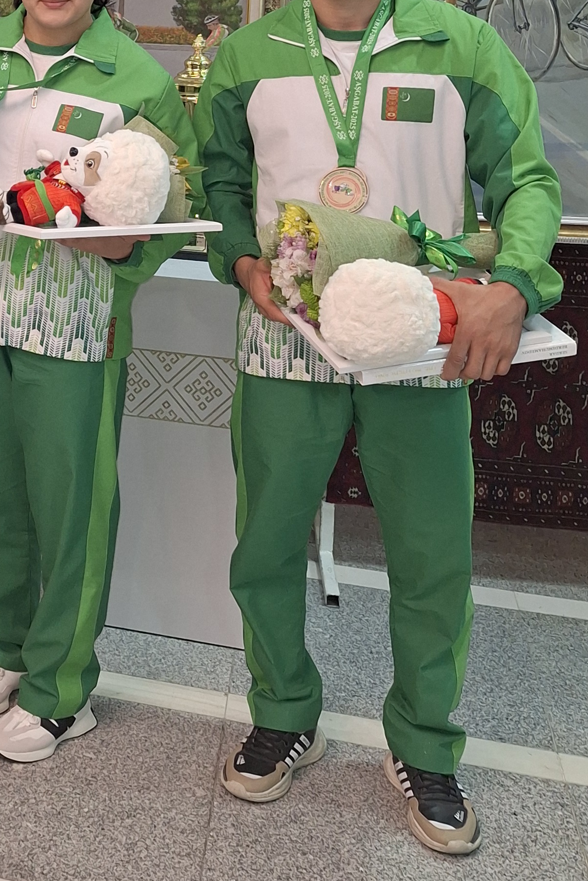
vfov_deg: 35.2
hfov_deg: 23.0
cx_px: -114
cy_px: 123
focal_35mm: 54
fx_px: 1323
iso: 160
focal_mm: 5.54
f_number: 1.8
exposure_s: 1/50
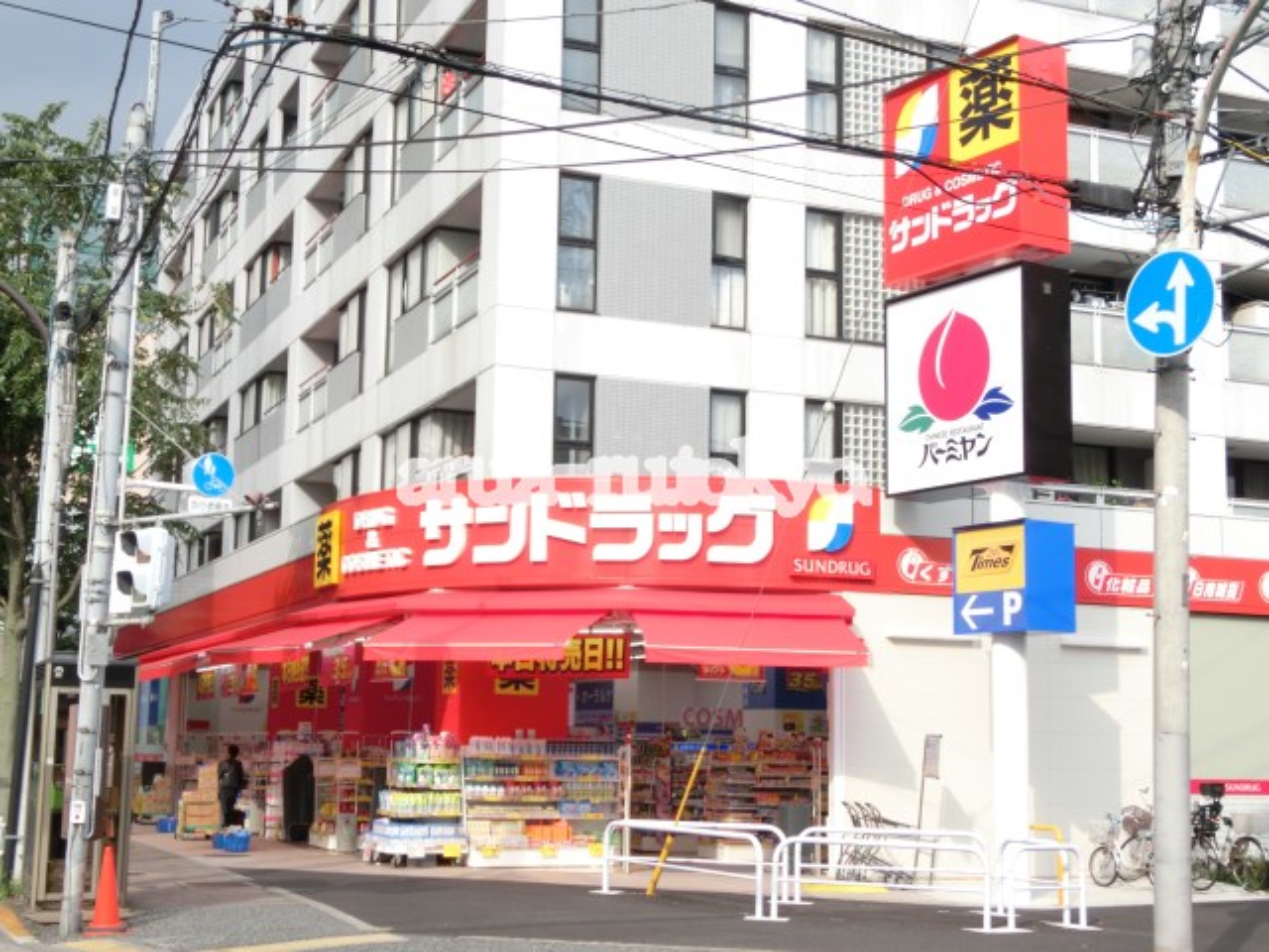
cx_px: 634
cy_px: 476
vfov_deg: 30.9
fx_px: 1723
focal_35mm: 47
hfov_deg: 40.4
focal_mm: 8.29
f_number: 4.2
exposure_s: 1/160
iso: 80
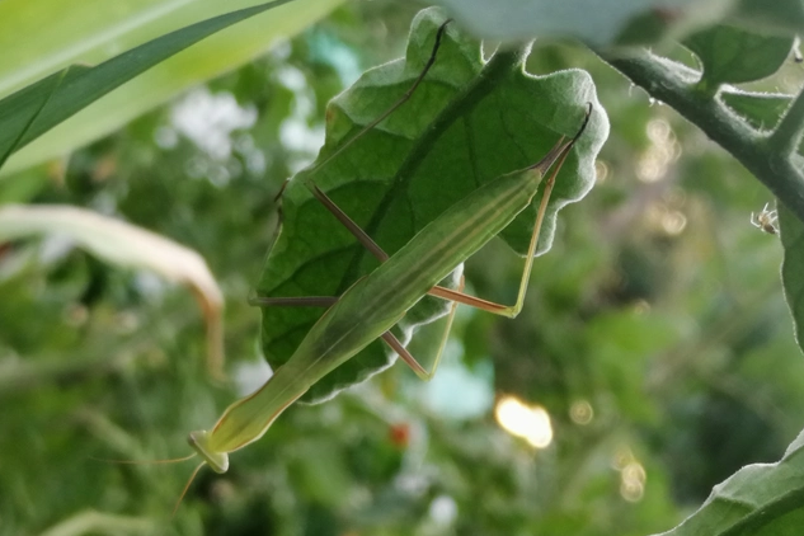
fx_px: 1809
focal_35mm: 81
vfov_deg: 16.9
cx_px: 401
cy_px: 272
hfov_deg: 25.1
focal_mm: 3.95
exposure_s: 1/60
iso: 80
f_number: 1.8
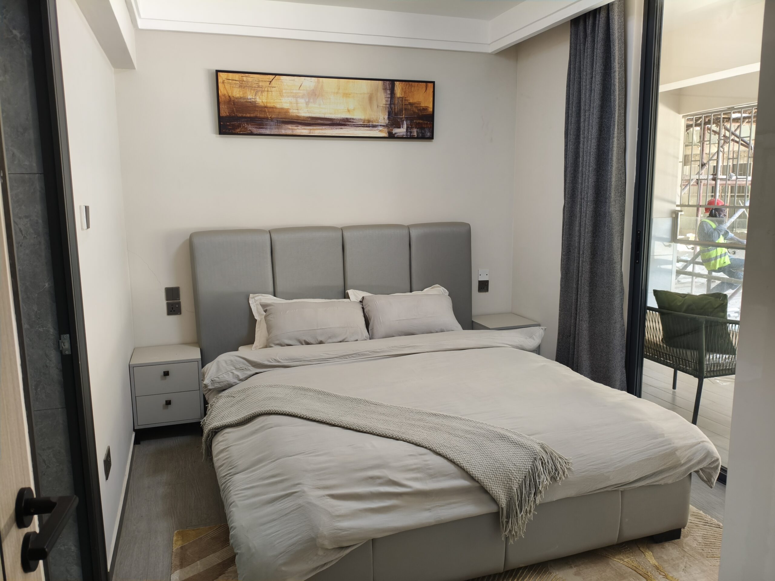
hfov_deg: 67.3
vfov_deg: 53.1
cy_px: 290
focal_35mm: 26
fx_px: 582
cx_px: 388
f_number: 1.5
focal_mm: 4.94
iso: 250
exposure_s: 1/50
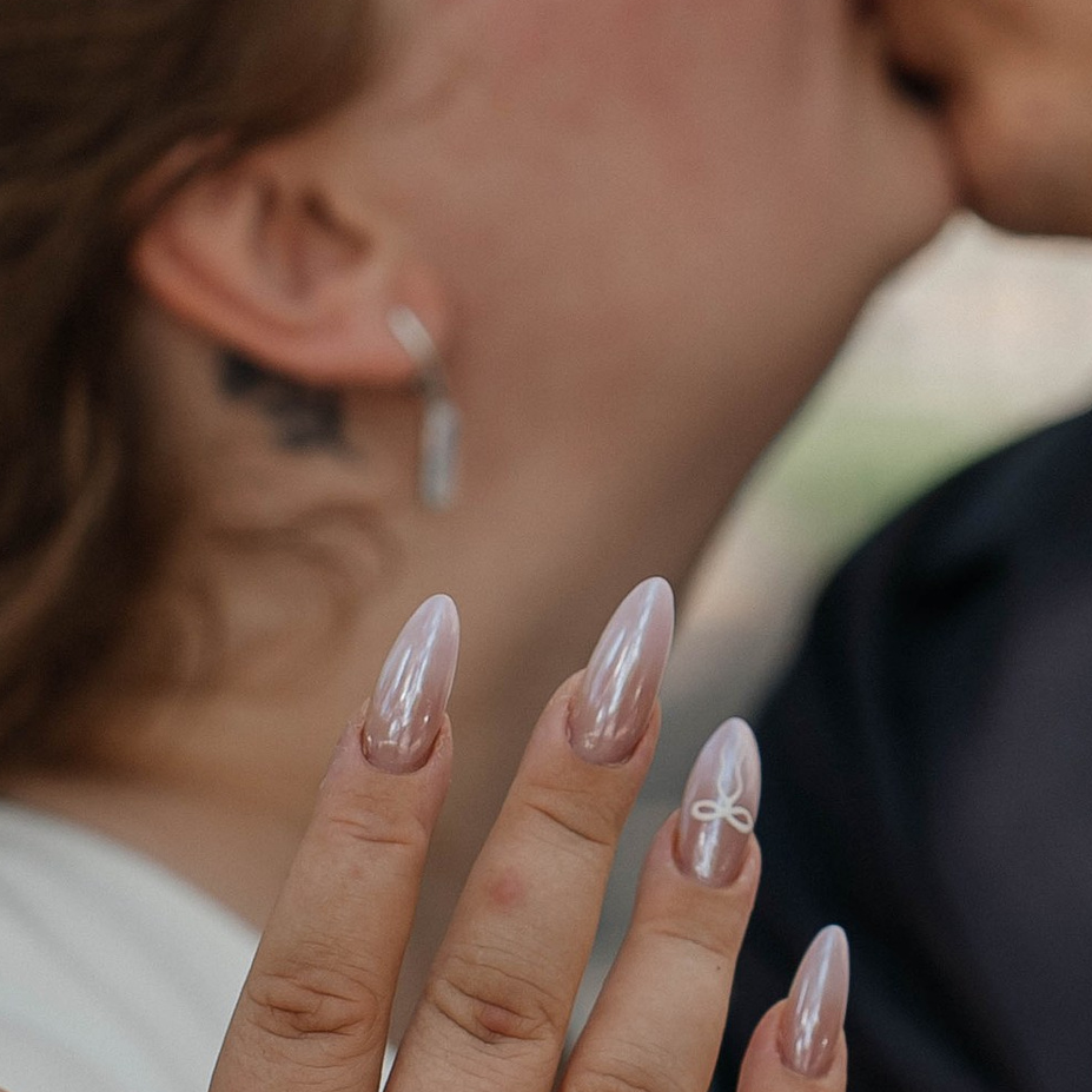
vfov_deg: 6.6
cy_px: 746
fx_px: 9422
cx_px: 775
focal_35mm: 264
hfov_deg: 6.6
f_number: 4
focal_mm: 75
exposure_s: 1/200
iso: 50
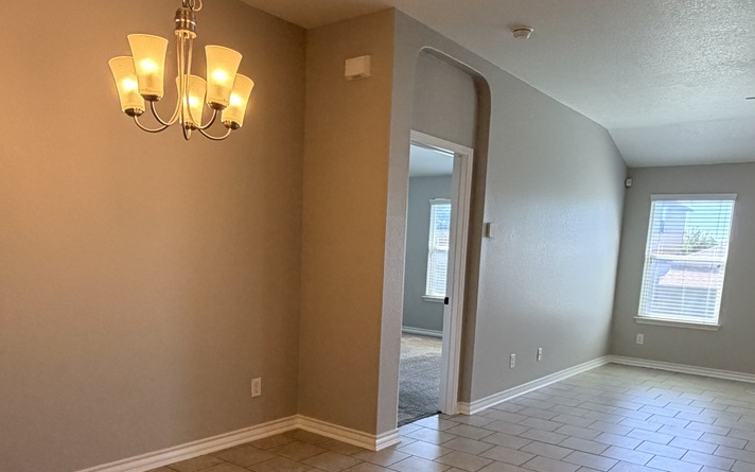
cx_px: 385
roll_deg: -2.2
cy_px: 351
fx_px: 617
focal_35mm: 30
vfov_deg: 40.7
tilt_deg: -8.4
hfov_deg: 62.9
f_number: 2.2
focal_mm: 2.22
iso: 200
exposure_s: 1/120
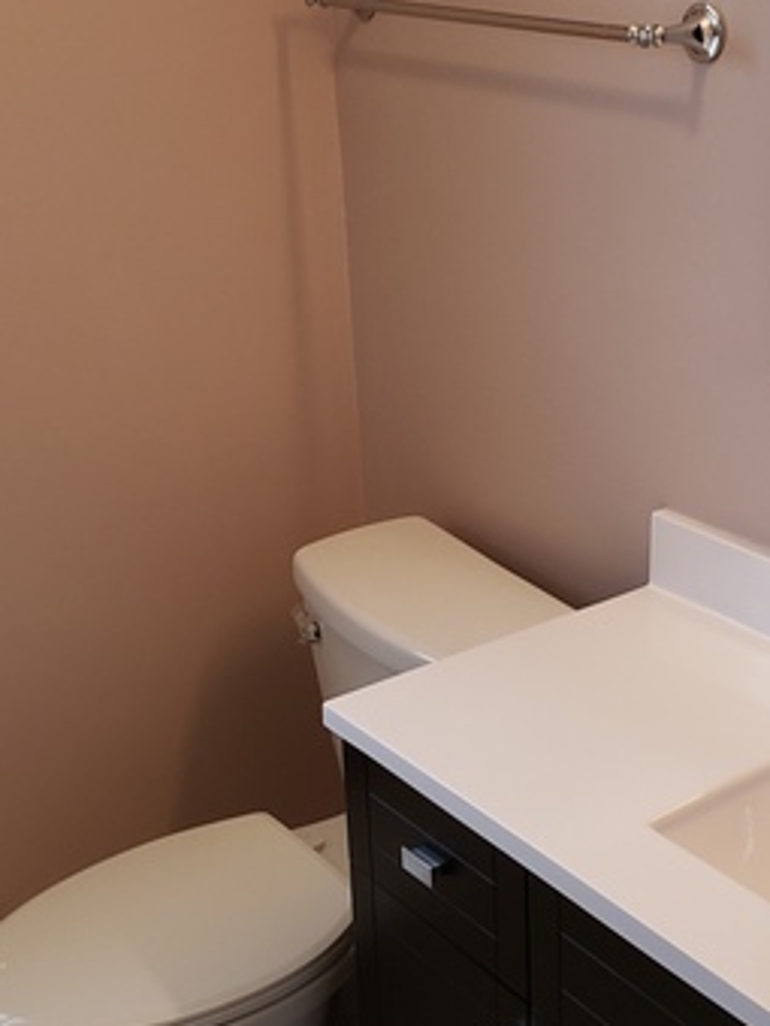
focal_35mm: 51
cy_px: 451
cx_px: 625
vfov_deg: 37.4
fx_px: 1513
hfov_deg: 27.9
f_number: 2.4
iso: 125
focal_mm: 4.3
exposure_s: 1/60
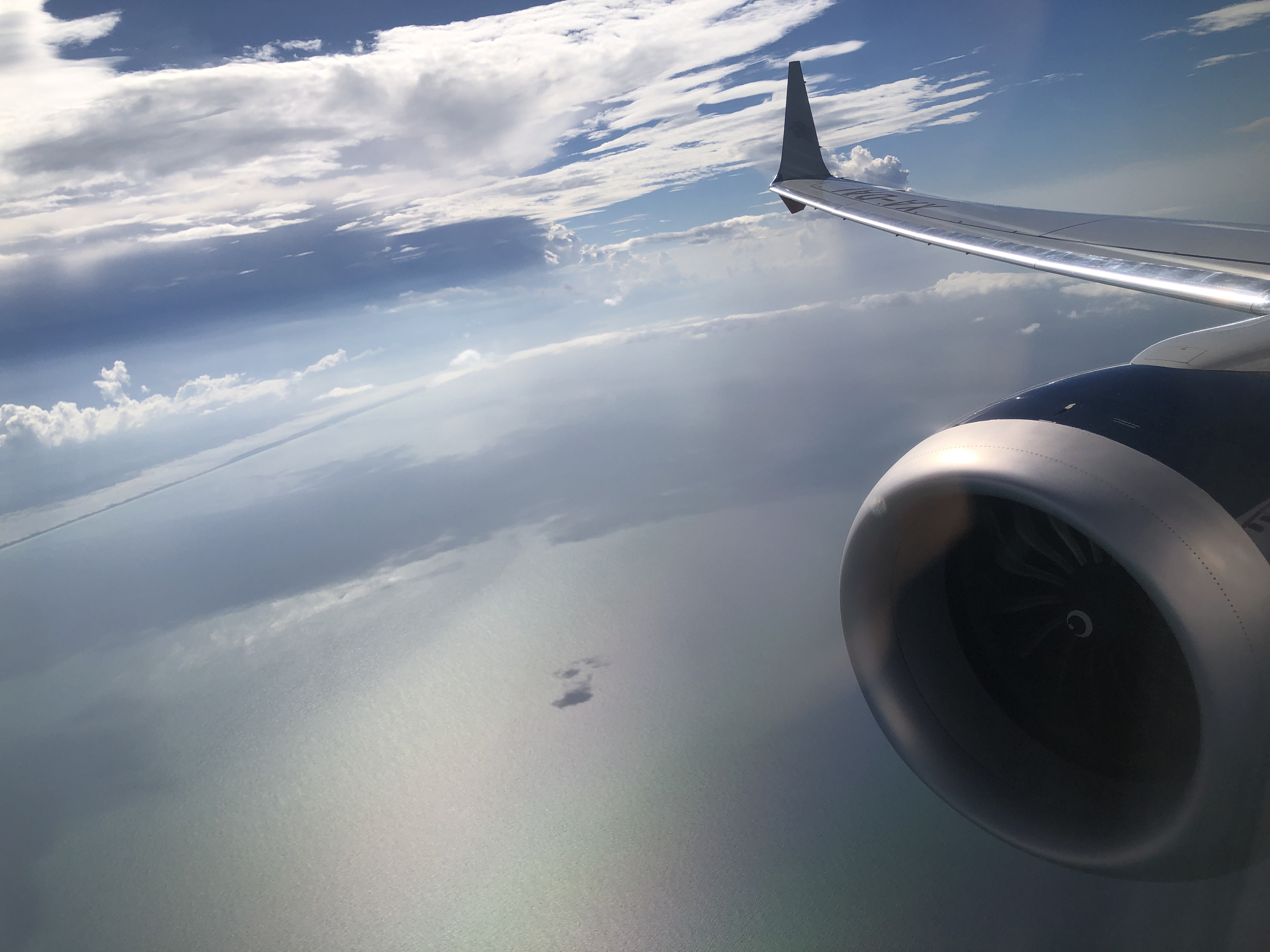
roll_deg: +9.9
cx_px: 635
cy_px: 476
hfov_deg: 63.4
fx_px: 1027
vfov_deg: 49.7
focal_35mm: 28
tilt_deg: -11.9
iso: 25
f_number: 1.8
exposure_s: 1/4000
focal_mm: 3.99
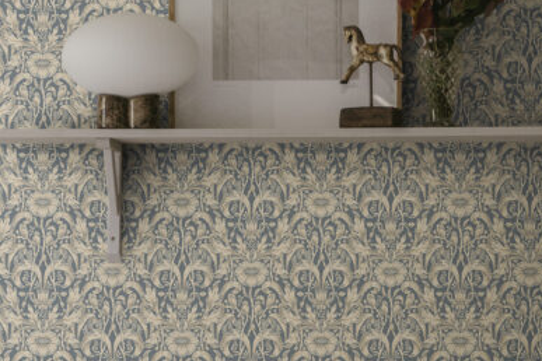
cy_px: 361
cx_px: 311
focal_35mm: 136
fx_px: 2047
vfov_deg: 10.0
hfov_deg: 15.1
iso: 1000
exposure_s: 1/100
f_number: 3.2
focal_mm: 50
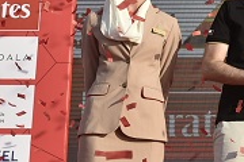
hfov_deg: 10.7
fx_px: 1254
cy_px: 49
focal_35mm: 185
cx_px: 359
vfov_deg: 7.4
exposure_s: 1/2500
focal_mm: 45
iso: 250
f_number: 5
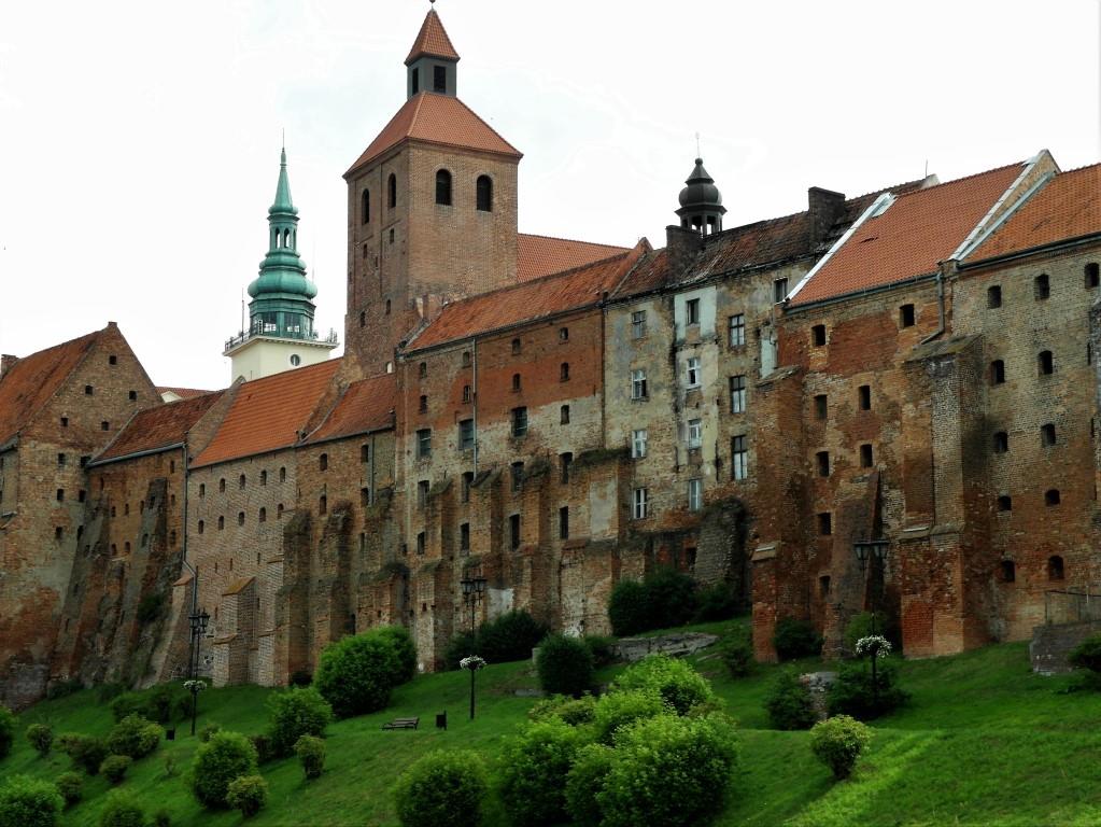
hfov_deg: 27.0
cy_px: 414
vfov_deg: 20.5
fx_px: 2291
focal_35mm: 72
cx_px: 550
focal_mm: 15.6
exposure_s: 1/750
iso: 200
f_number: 4.9
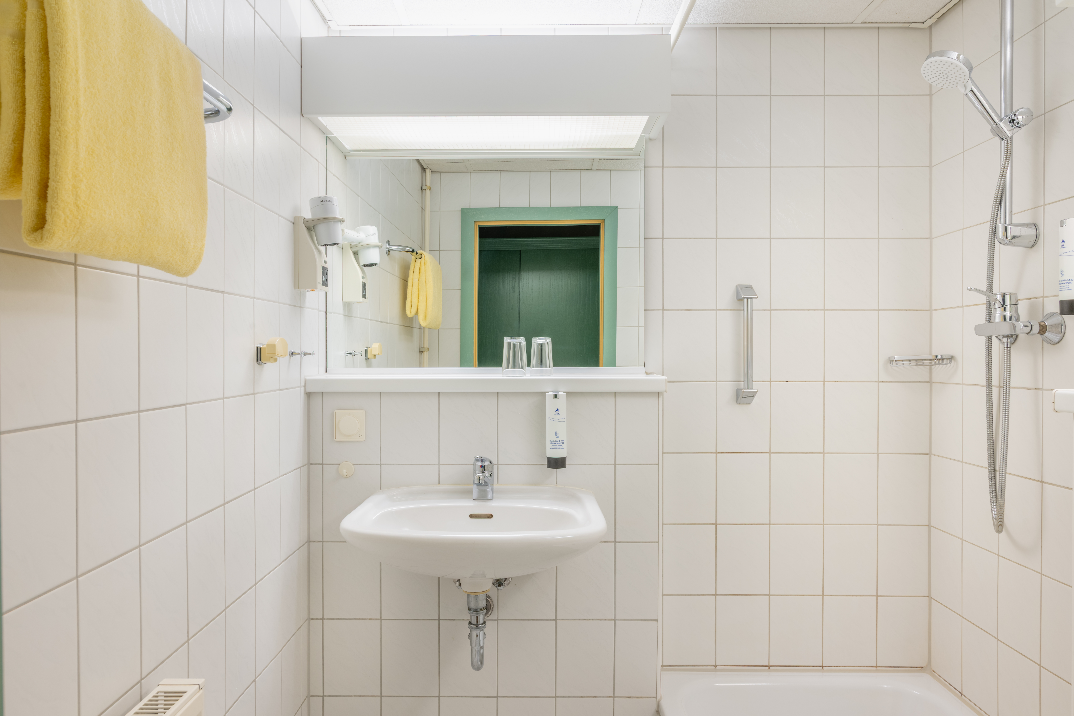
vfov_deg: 50.4
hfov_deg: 70.4
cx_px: 537
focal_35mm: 26
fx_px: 761
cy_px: 358
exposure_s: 1/2
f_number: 11
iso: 64
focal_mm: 25.5
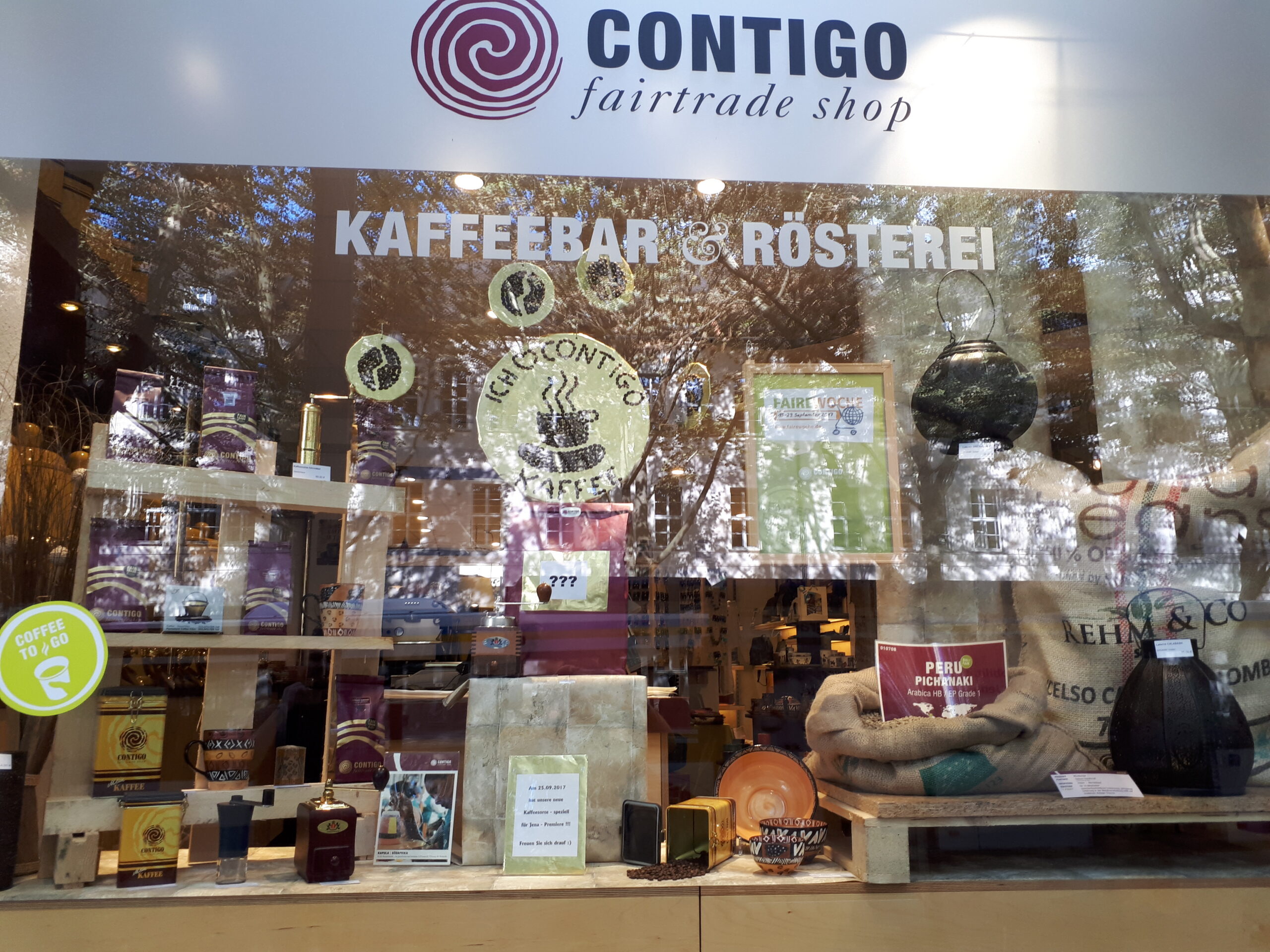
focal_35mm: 27
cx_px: 635
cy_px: 476
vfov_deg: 51.4
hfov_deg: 65.3
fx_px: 991
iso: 40
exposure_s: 1/100
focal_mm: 3.6
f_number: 1.9
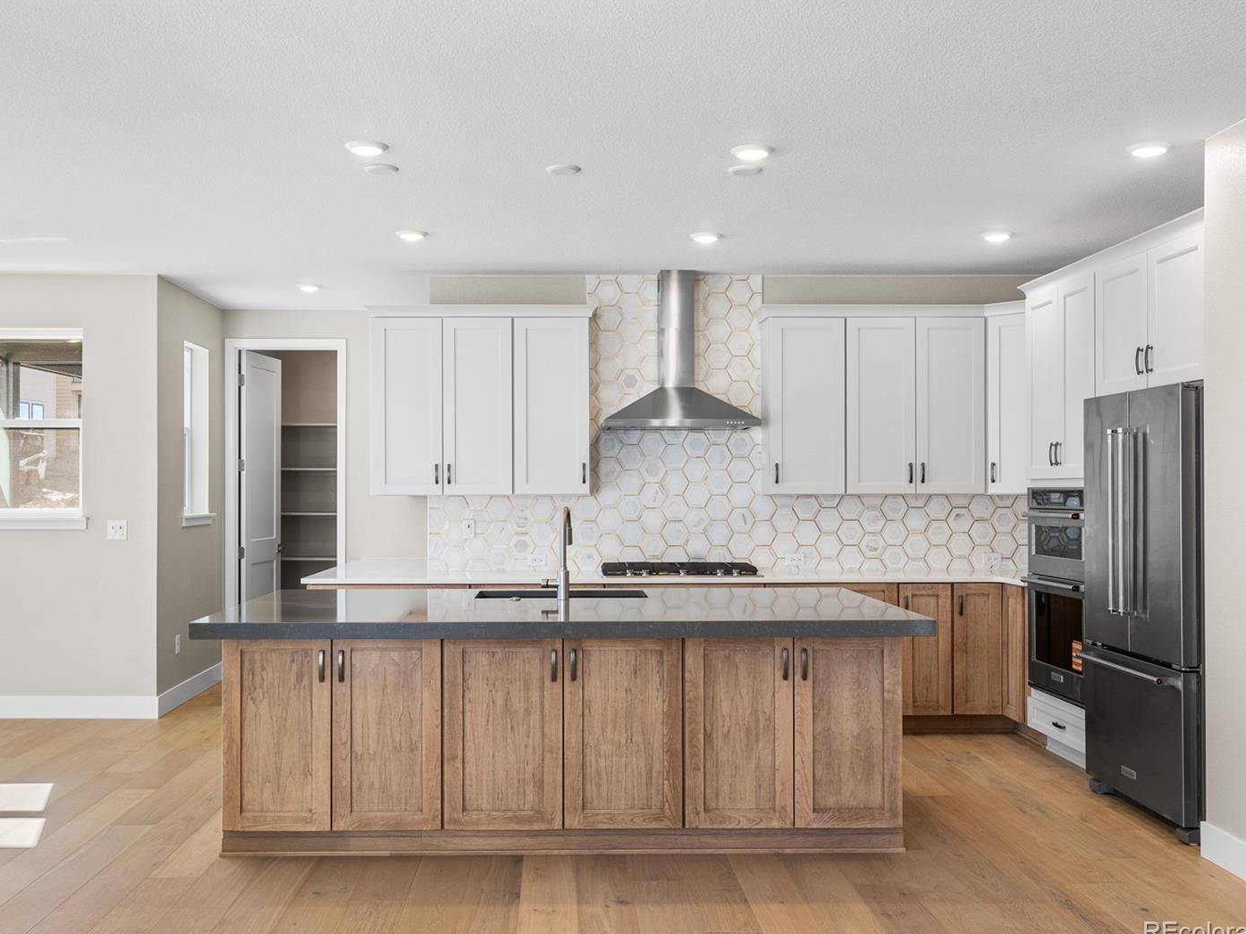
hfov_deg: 55.9
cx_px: 573
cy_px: 474
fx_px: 1171
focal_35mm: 33
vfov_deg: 43.5
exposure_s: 1/30
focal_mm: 29.5
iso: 400
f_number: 8
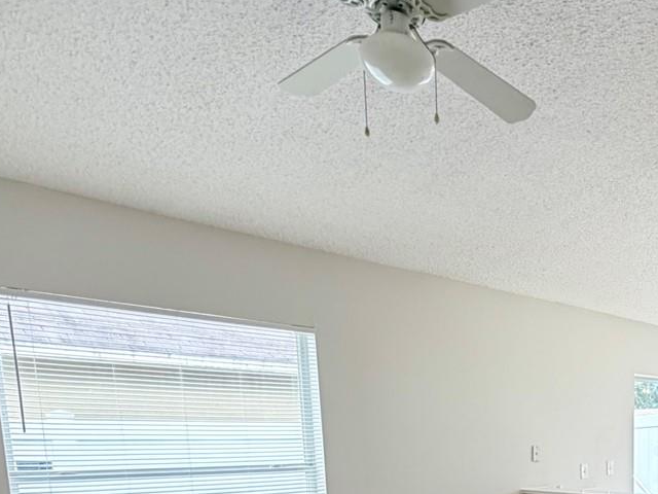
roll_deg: +0.1
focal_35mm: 35
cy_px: 529
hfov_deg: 46.0
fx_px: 665
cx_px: 626
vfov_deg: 35.5
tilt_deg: -8.5
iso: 400
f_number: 2.2
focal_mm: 2.22
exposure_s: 1/60
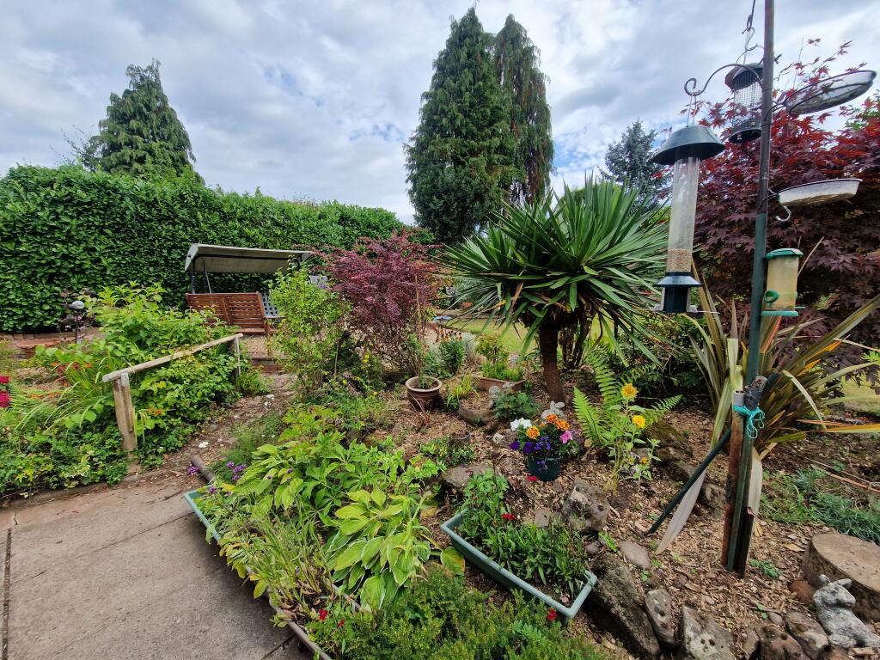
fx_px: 330
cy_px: 330
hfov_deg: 106.2
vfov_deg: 89.9
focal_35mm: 13
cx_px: 440
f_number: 2.2
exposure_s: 1/1816
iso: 50
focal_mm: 2.2
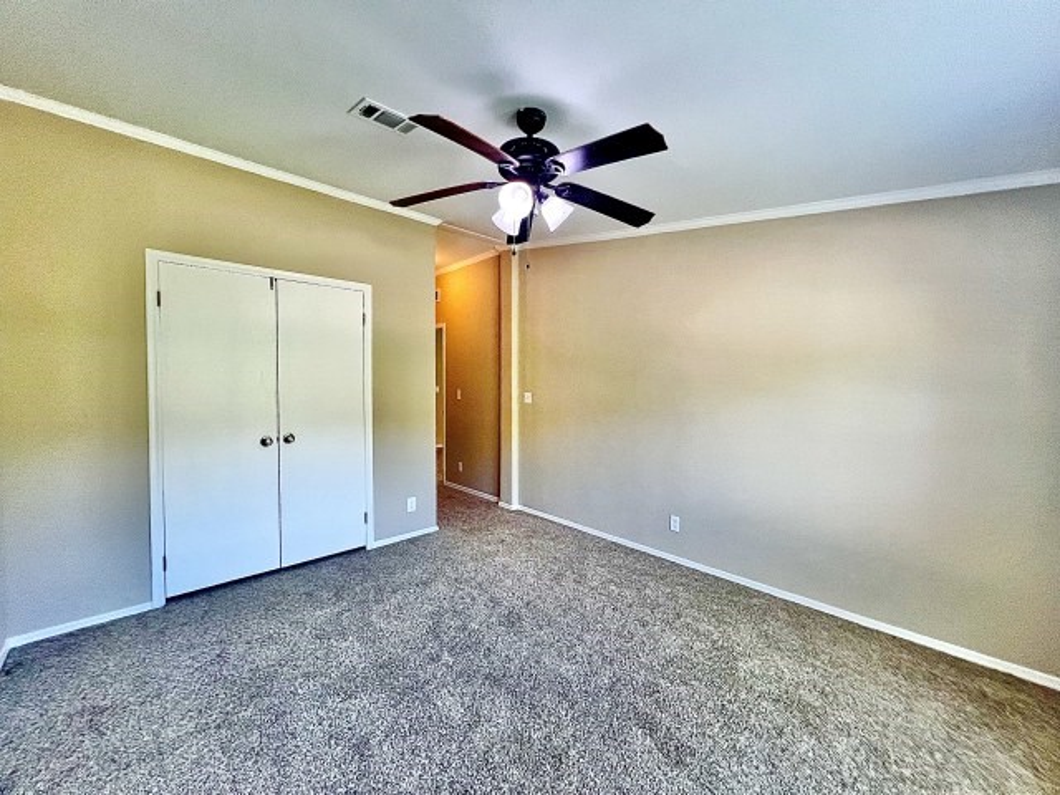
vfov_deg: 89.9
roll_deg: +0.0
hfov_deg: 106.2
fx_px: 398
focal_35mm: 13
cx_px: 530
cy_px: 398
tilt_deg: -1.4
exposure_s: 1/120
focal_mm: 1.57
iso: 250
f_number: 1.8
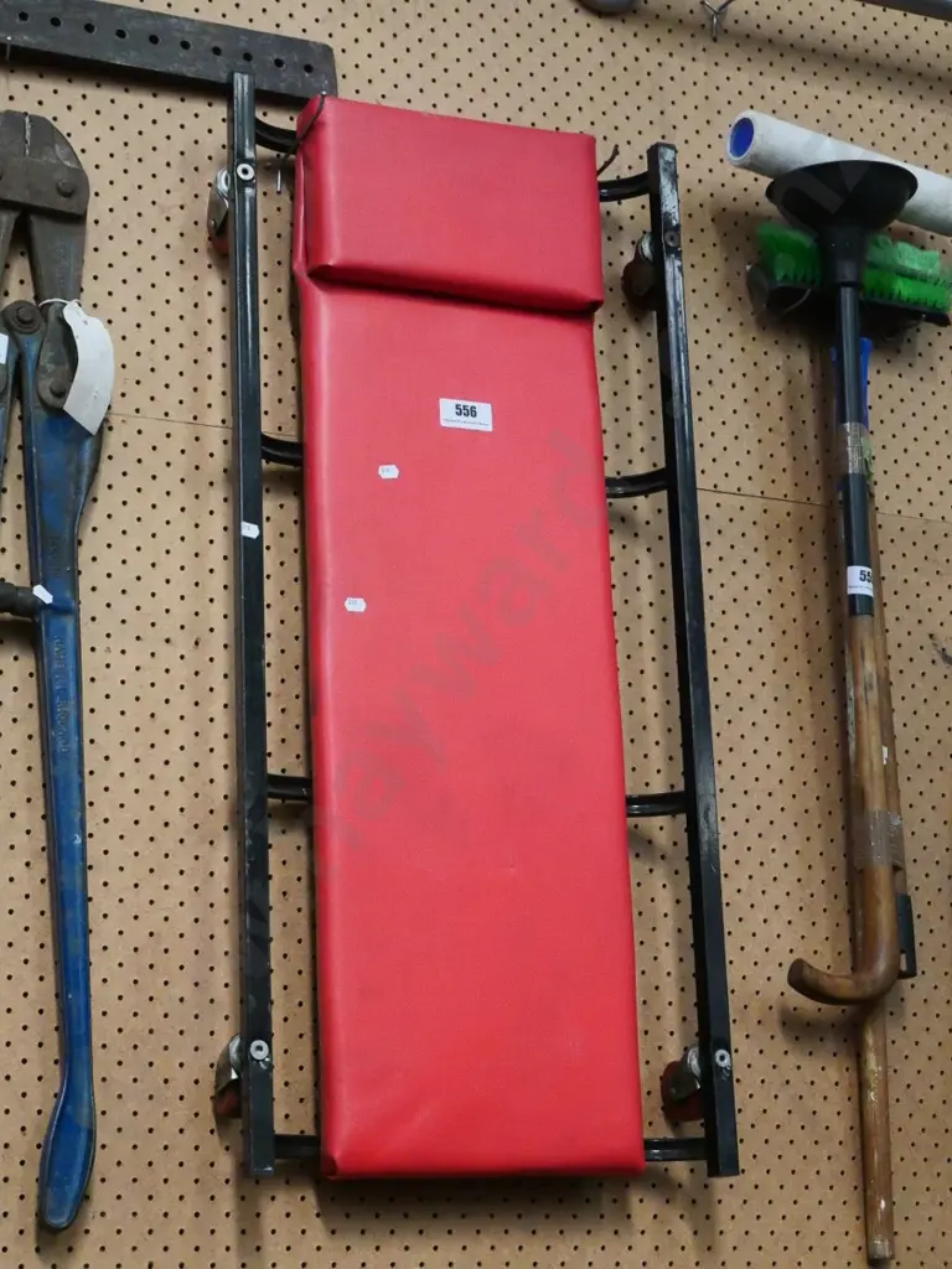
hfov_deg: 21.0
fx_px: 2567
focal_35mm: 70
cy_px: 634
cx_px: 476
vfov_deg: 27.8
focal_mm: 35
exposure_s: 1/500
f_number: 5.6
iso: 6400
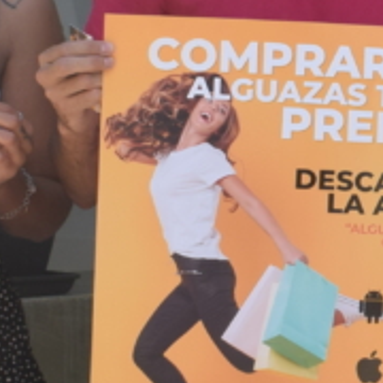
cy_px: 201
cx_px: 532
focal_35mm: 182
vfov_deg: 9.6
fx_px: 2284
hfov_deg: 9.4
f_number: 8
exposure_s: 1/250
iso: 400
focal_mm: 25
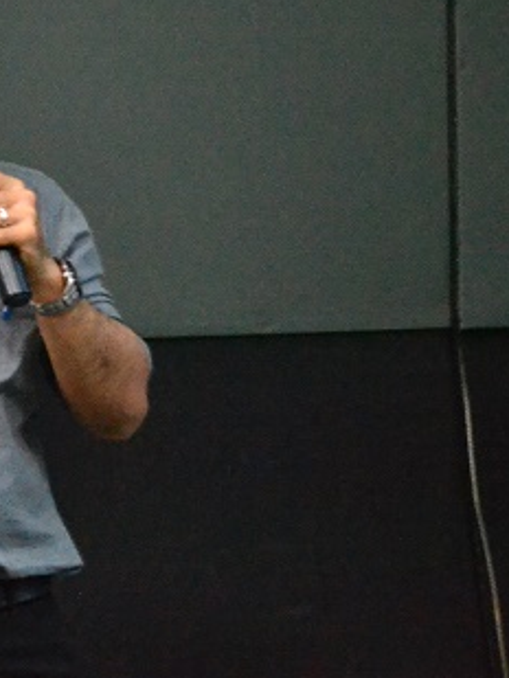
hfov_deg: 7.2
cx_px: 31
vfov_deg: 9.6
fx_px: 4021
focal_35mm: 205
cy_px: 155
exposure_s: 1/13
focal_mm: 55
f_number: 5.6
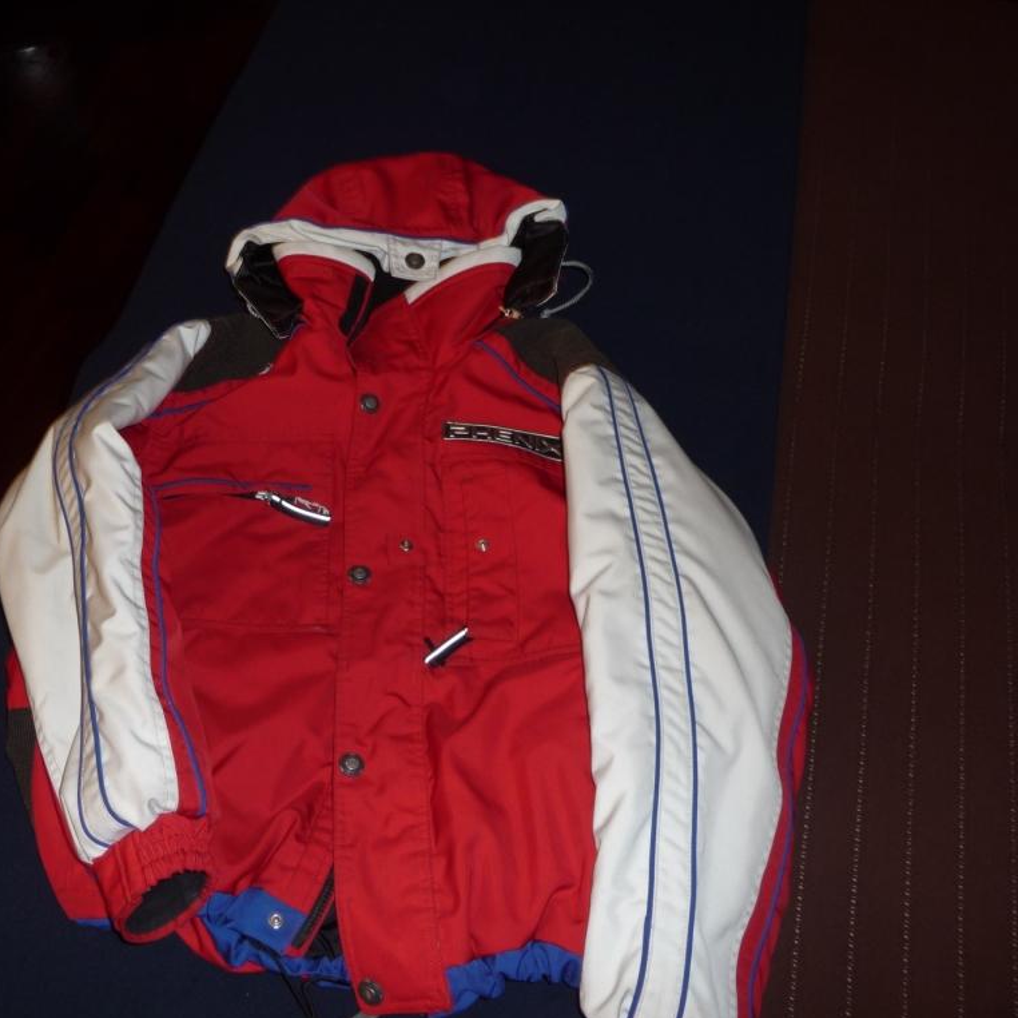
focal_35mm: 38
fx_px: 1264
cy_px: 512
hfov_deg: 43.5
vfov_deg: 43.9
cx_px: 377
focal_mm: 5.3
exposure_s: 1/30
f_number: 3.5
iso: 100
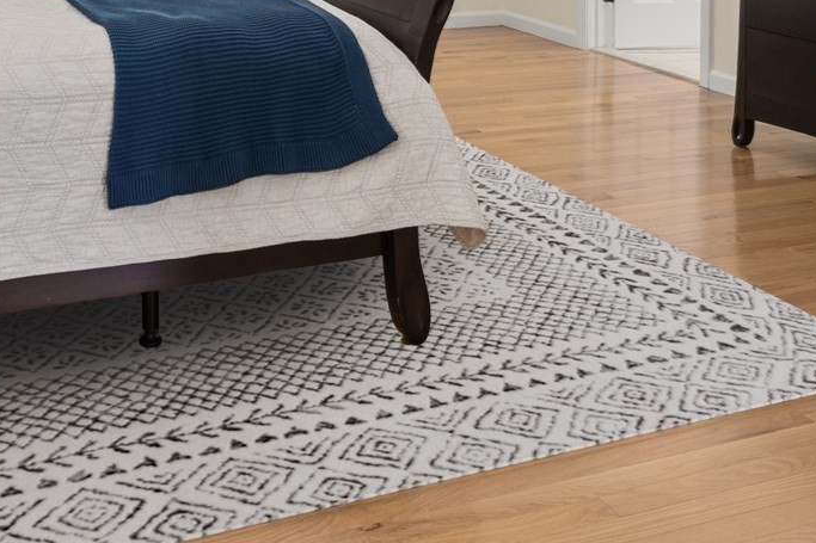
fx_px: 1088
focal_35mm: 48
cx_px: 217
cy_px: -170
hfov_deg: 40.1
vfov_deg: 24.4
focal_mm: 16
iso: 320
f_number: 7.1
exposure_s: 1/3
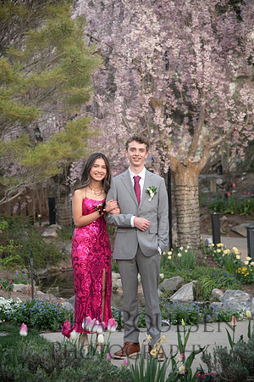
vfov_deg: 23.9
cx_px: 127
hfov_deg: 16.1
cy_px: 191
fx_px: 900
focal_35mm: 85
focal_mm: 85
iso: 800
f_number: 4
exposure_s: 1/125
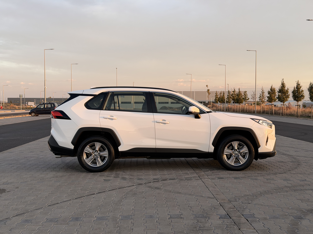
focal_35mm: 48
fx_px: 434
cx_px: 156
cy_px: 117
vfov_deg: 30.3
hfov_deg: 39.7
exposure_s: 1/271
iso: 64
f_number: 1.78
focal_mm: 6.76
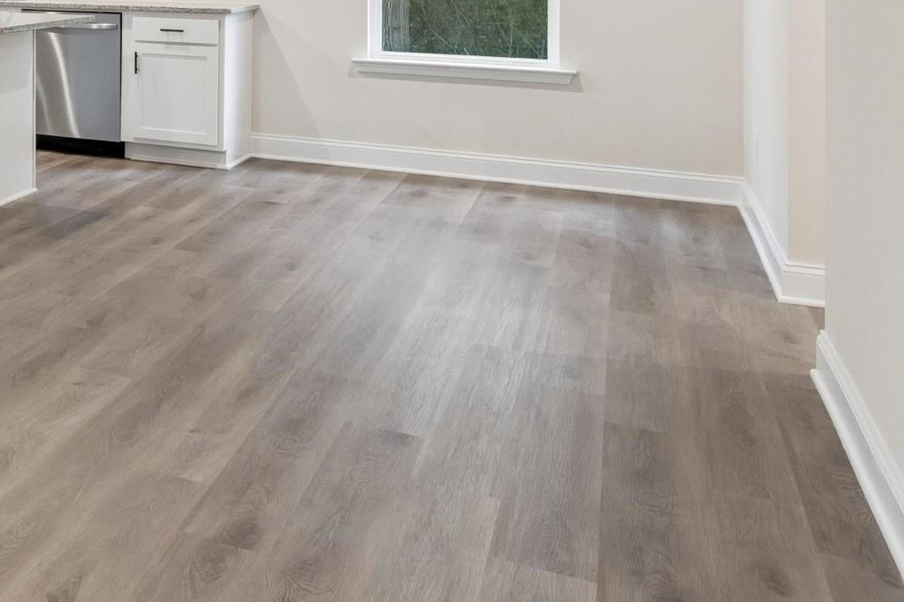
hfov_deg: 31.5
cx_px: -290
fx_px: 1180
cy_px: -54
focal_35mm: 47
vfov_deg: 26.5
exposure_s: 1/2
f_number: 13
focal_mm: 16
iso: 400
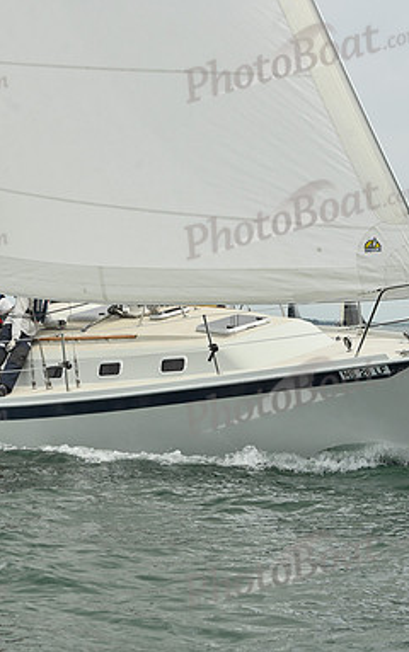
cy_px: 328
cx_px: 97
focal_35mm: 108
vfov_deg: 19.3
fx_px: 1923
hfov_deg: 12.1
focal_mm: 70
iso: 320
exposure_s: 1/1600
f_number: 8
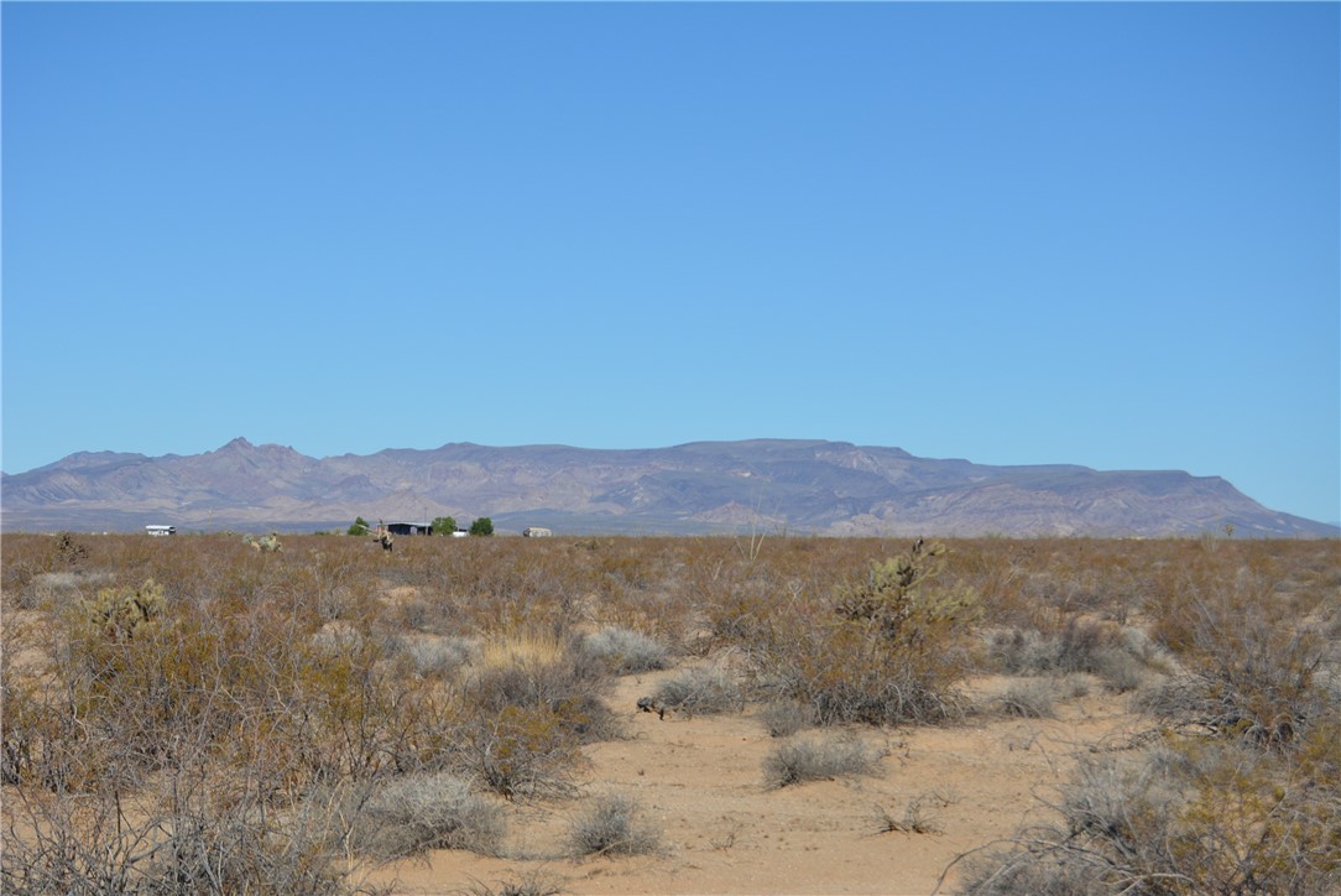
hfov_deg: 24.6
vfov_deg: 16.6
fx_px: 3075
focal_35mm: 82
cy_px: 448
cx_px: 670
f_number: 8
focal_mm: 55
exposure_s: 1/2000
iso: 400
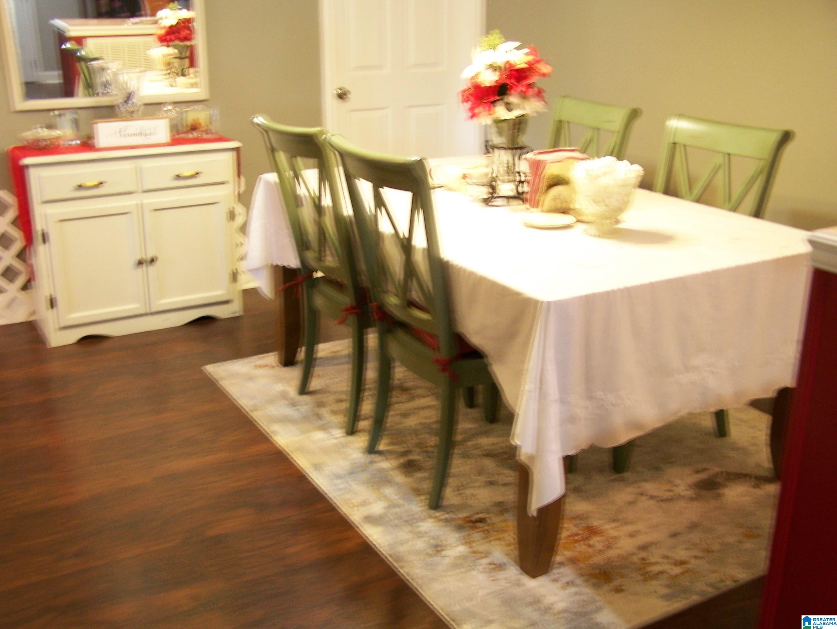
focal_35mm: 38
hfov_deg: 48.9
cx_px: 418
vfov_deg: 37.8
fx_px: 919
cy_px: 314
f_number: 2.8
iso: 80
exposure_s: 1/4
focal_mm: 6.3
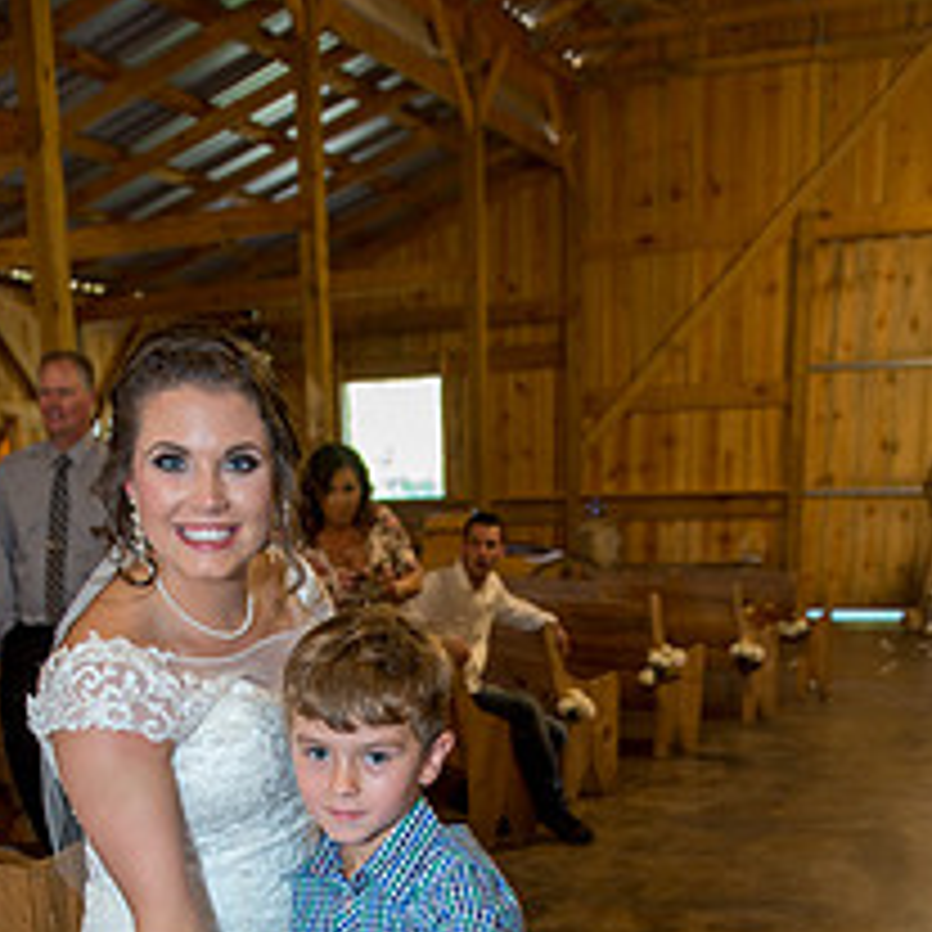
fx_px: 1462
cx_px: 389
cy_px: 927
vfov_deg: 32.6
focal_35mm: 48
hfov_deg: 35.3
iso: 1600
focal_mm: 26
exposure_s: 1/125
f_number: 4
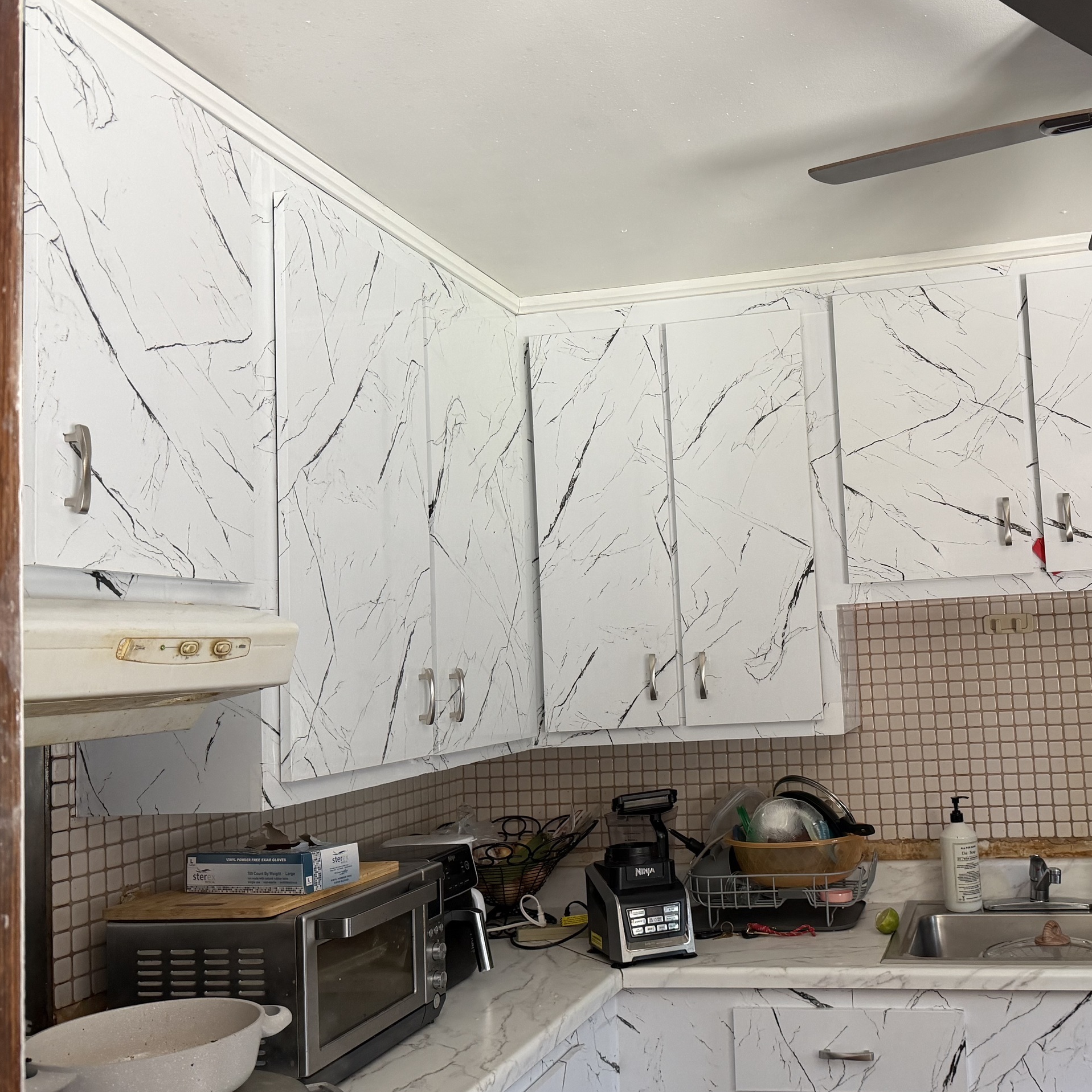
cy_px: 551
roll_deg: +3.2
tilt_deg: +4.9
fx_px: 1213
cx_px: 779
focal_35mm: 34
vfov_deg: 48.5
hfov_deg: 47.2
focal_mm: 6.76
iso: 200
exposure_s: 1/68
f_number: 1.78
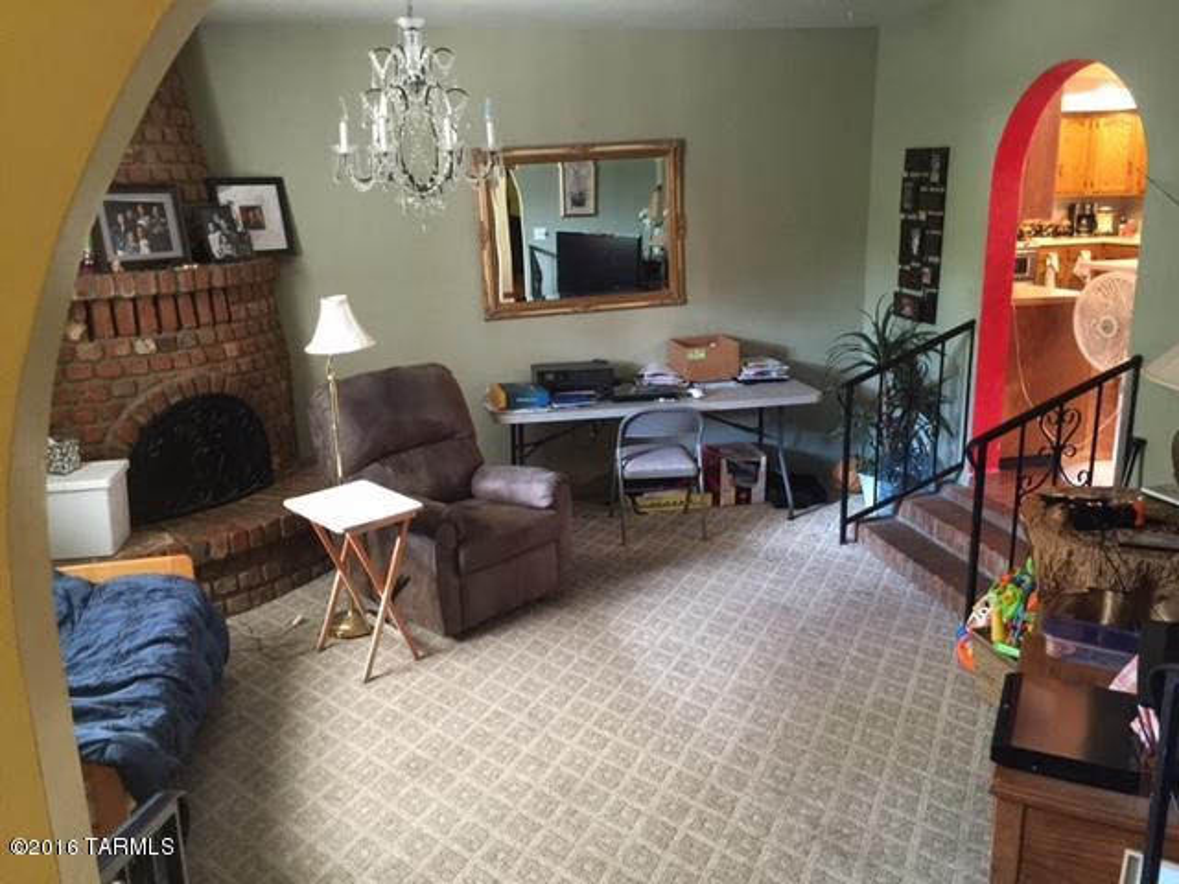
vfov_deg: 48.2
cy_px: 442
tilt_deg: -12.9
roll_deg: +0.2
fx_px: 988
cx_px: 590
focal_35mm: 29
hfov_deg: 61.7
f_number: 2.2
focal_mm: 4.15
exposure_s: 1/10
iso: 125
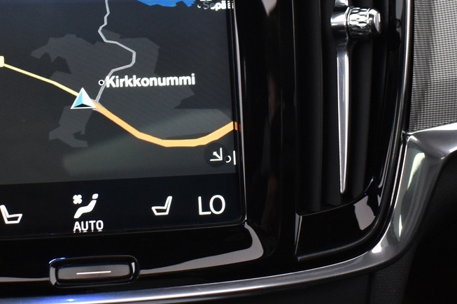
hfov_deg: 29.5
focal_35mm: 67
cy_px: 68
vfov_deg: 20.1
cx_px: 103
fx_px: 850
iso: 1250
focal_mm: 18
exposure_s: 1/20
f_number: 3.5
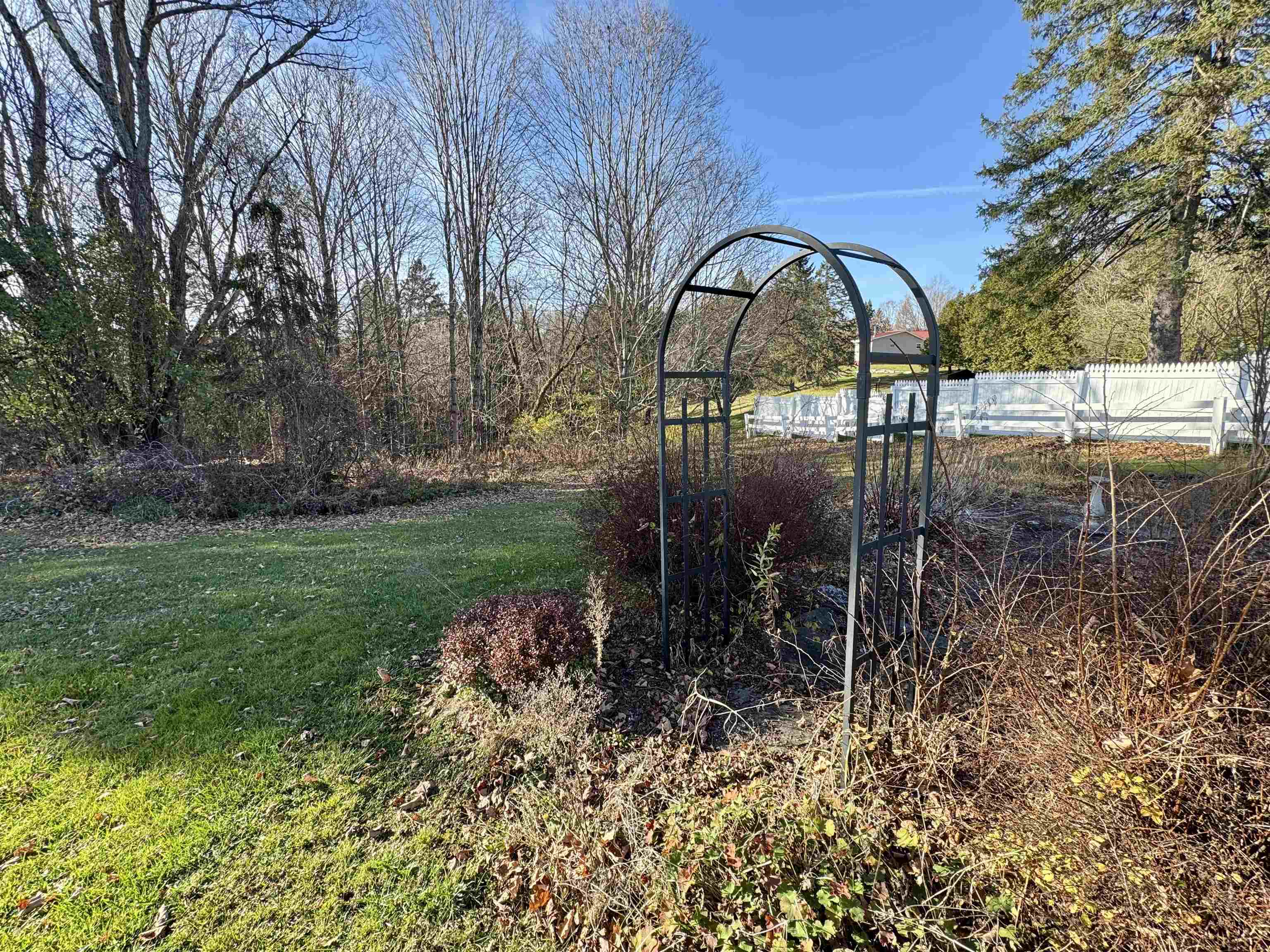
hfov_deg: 102.1
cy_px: 476
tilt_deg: -12.6
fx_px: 514
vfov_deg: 85.7
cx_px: 635
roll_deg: +0.3
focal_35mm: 14
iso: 40
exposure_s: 1/197
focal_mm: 2.22
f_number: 2.2
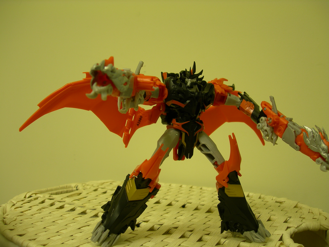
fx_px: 361
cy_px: 124
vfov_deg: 37.7
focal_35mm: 38
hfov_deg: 49.0
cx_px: 164
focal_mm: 7.8
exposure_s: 1/11
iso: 50
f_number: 2.8
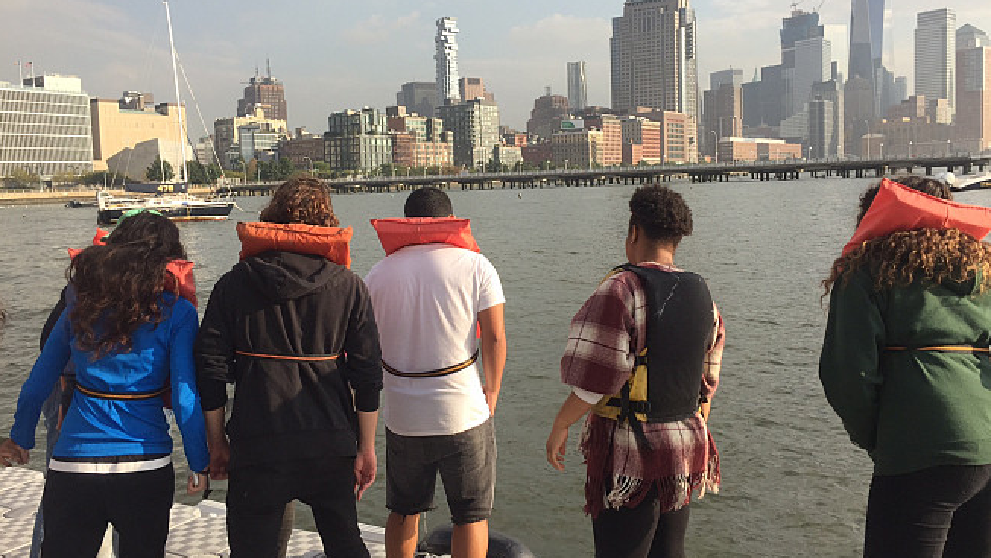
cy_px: 235
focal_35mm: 32
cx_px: 497
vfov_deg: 36.6
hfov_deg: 61.0
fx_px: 841
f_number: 2.2
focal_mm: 4.15
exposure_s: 1/1319
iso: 32
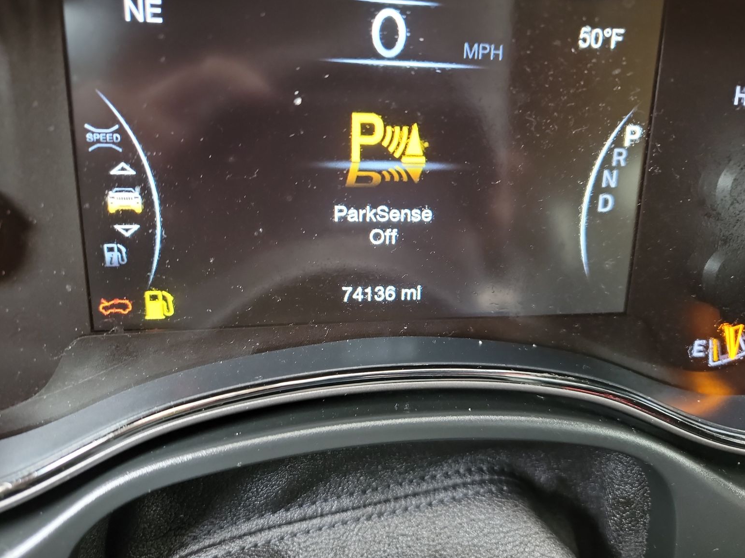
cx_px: 387
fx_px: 538
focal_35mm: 25
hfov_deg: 69.4
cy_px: 281
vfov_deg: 54.9
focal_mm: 6.7
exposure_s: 1/14
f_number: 1.8
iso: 784
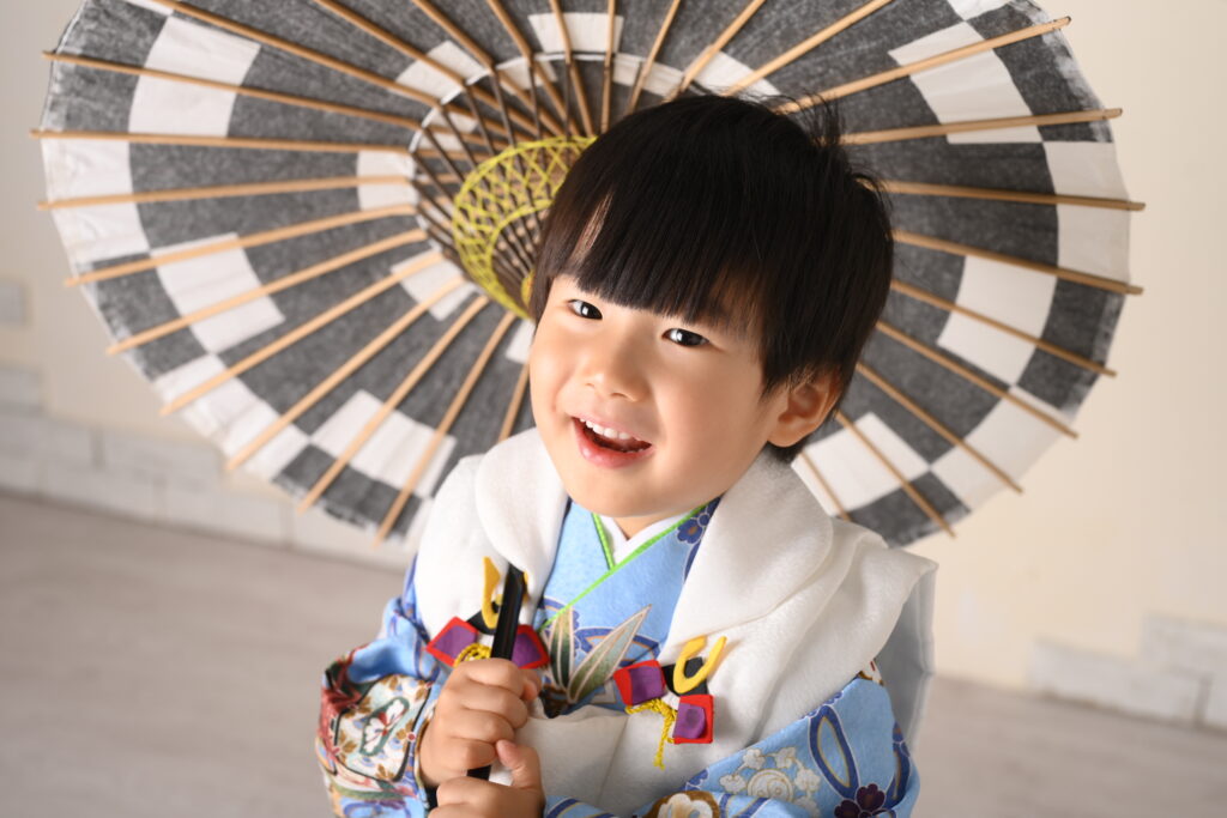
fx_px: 1704
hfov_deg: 39.6
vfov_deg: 27.0
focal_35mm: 50
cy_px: 409
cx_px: 614
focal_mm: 50
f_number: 4.5
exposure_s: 1/160
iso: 100
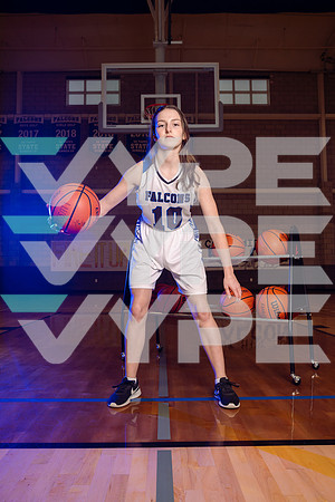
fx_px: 419
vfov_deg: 61.9
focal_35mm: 30
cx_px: 168
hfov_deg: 43.6
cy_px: 251
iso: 400
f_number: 7.1
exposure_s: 1/250
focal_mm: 30
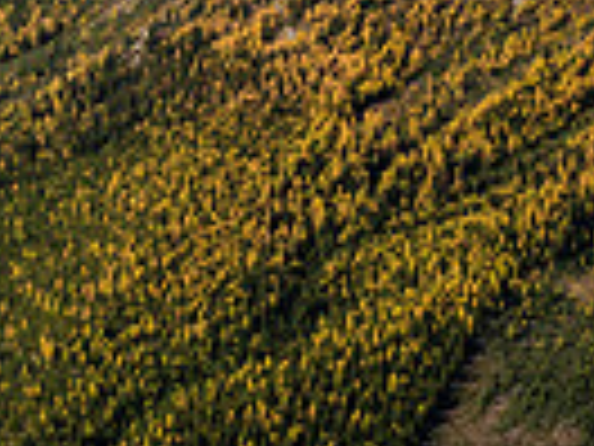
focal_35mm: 211
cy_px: -516
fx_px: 3621
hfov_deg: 9.4
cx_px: 122
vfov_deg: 6.8
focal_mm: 24
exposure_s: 1/100
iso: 200
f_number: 8
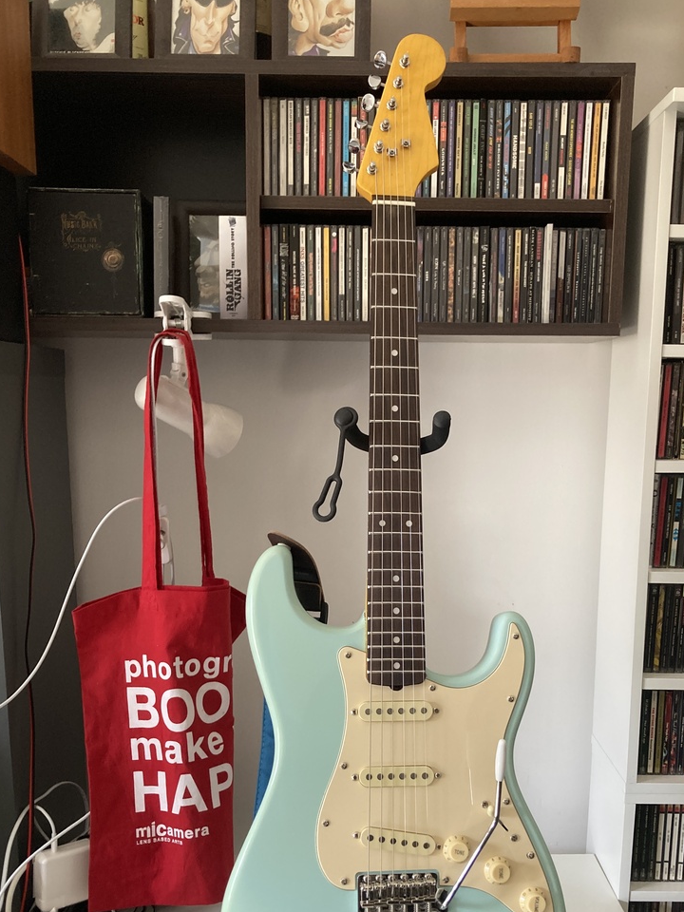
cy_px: 564
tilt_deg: -6.8
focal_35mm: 35
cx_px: 387
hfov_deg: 40.6
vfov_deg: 52.1
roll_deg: -0.9
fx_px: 922
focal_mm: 3.99
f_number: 1.8
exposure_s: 1/60
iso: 160
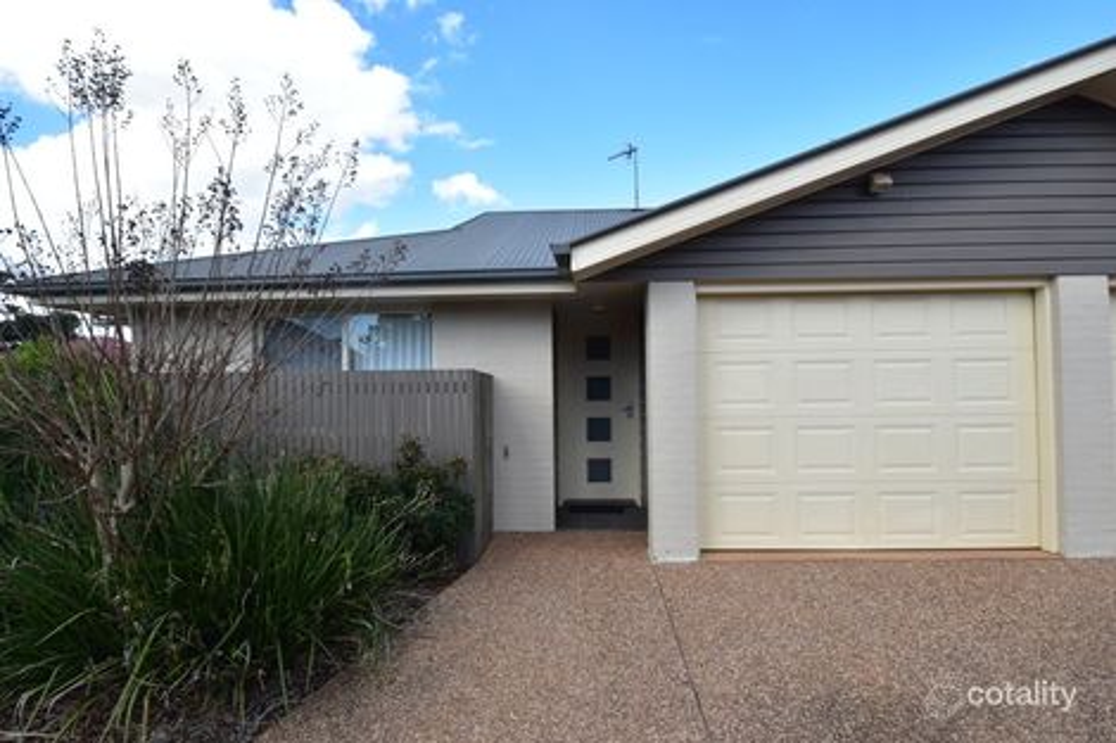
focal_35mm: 20
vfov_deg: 63.2
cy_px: 372
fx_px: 604
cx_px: 558
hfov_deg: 85.4
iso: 400
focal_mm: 13
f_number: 10
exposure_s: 1/320
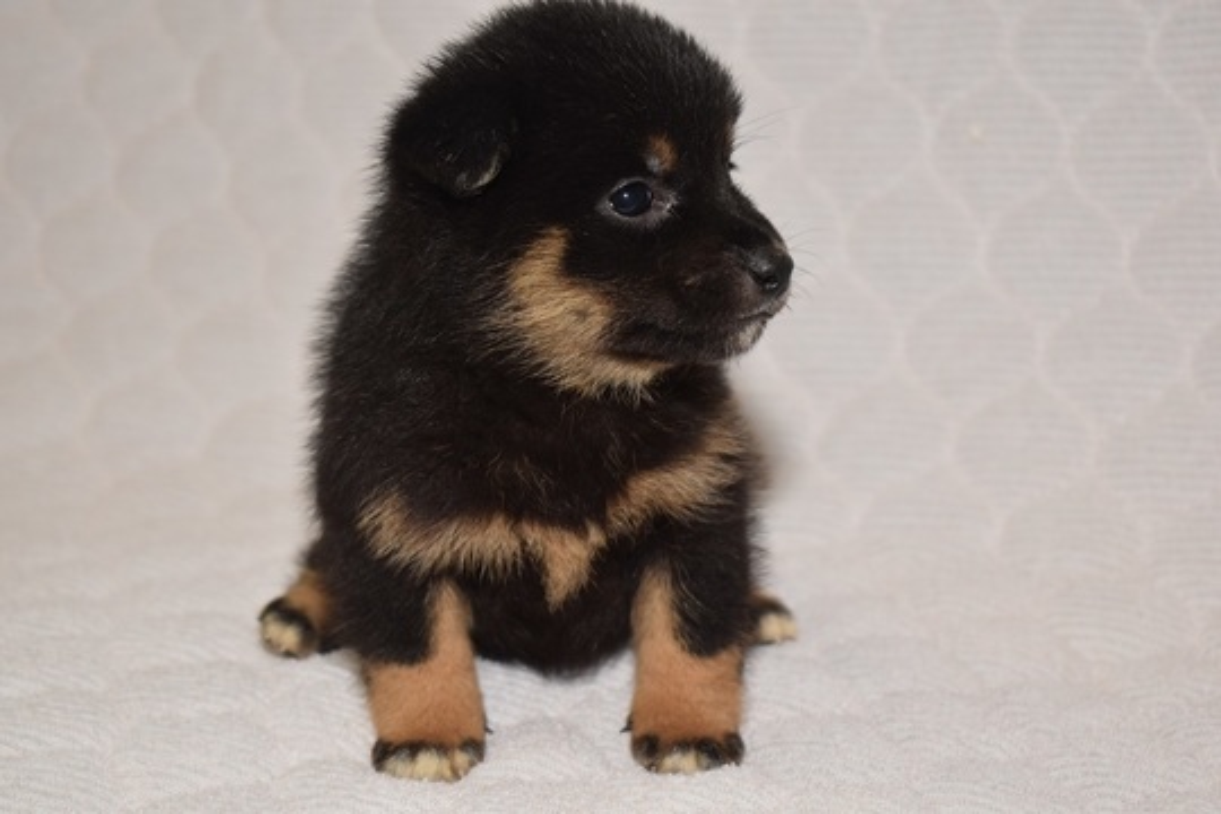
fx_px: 2289
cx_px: 610
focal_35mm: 68
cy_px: 407
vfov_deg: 20.2
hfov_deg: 29.9
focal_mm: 45
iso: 360
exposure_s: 1/80
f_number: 5
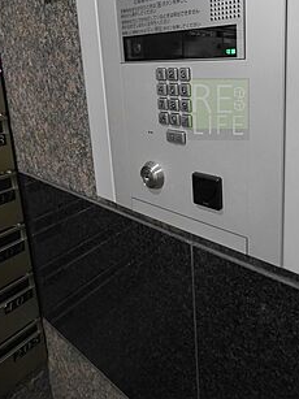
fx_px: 288
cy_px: 109
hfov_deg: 52.8
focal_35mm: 25
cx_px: 218
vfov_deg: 65.9
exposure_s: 1/60
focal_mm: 8
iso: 1600
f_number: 4
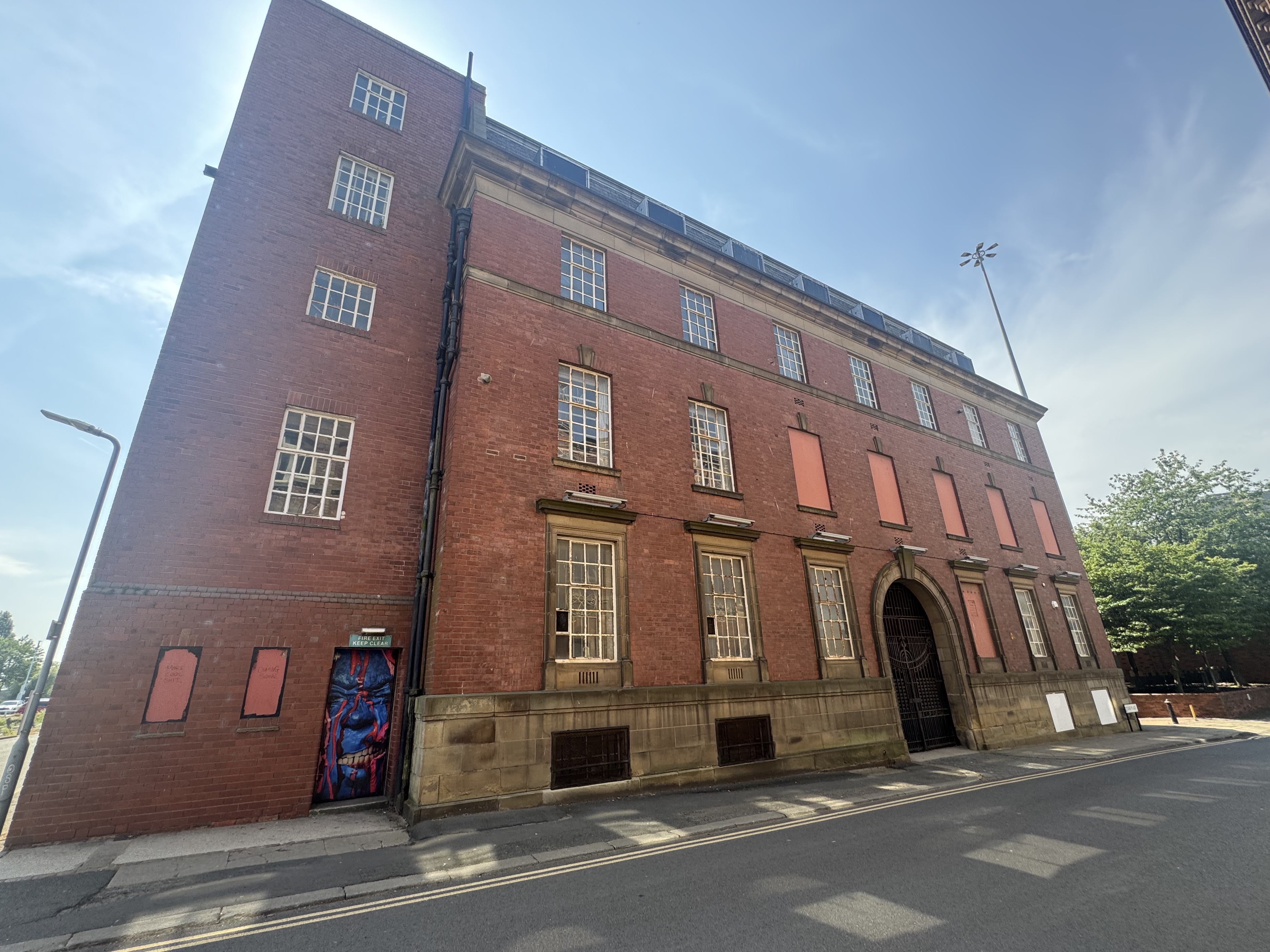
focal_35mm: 15
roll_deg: +1.7
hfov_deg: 98.2
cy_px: 480
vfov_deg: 81.7
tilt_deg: +21.4
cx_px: 627
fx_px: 550
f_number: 2.2
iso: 40
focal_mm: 2.22
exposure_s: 1/290
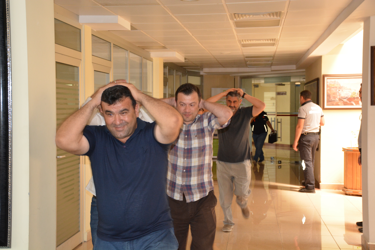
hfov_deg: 37.9
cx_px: 188
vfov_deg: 25.8
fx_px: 547
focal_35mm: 52
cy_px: 125
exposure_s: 1/40
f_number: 4.2
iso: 1250
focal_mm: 35
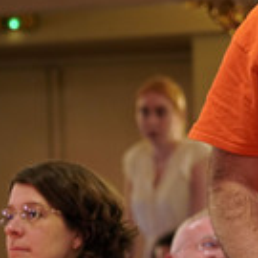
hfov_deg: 4.1
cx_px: 356
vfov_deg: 4.1
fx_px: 3575
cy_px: 48
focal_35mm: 424
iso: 2500
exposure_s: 1/10
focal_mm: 149
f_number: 5.6
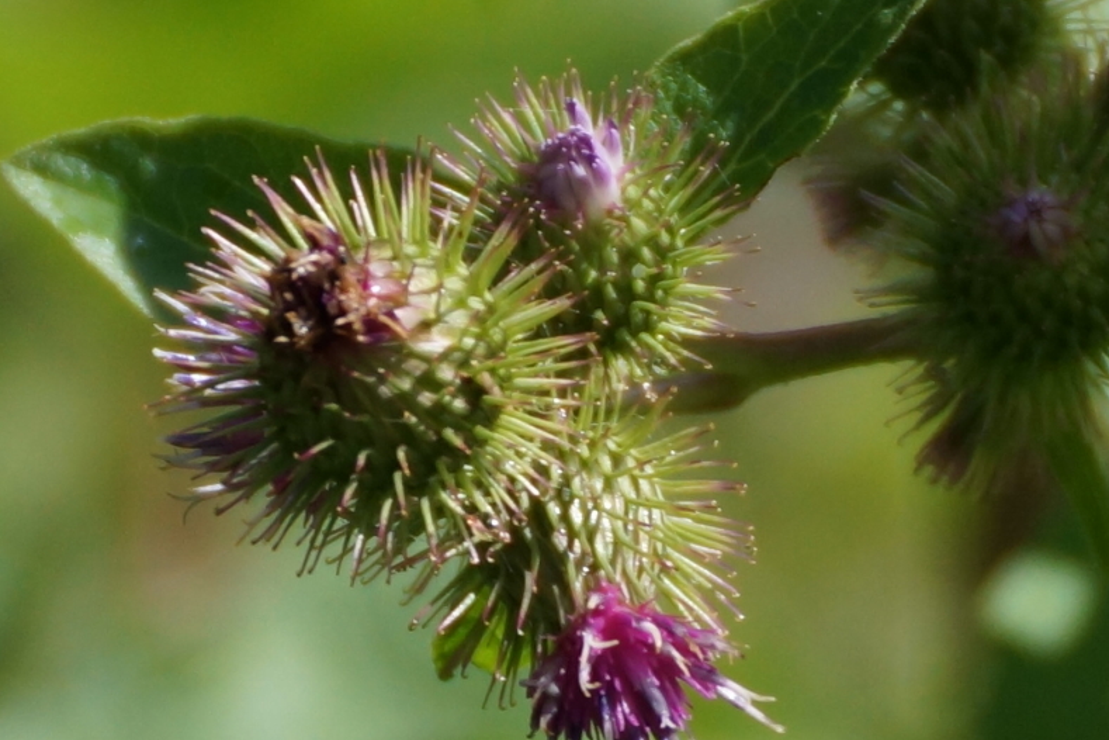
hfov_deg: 5.2
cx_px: 494
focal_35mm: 399
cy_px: 395
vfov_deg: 3.4
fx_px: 12290
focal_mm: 210
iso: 250
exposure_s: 1/400
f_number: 6.3
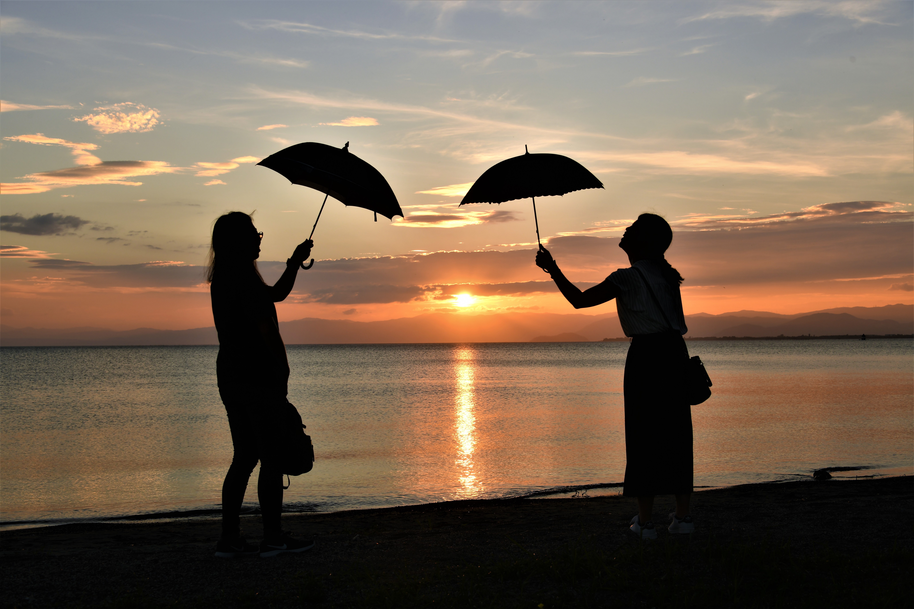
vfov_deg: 29.9
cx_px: 457
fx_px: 1142
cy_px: 304
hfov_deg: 43.6
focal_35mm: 45
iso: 100
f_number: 10
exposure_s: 1/100
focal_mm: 45
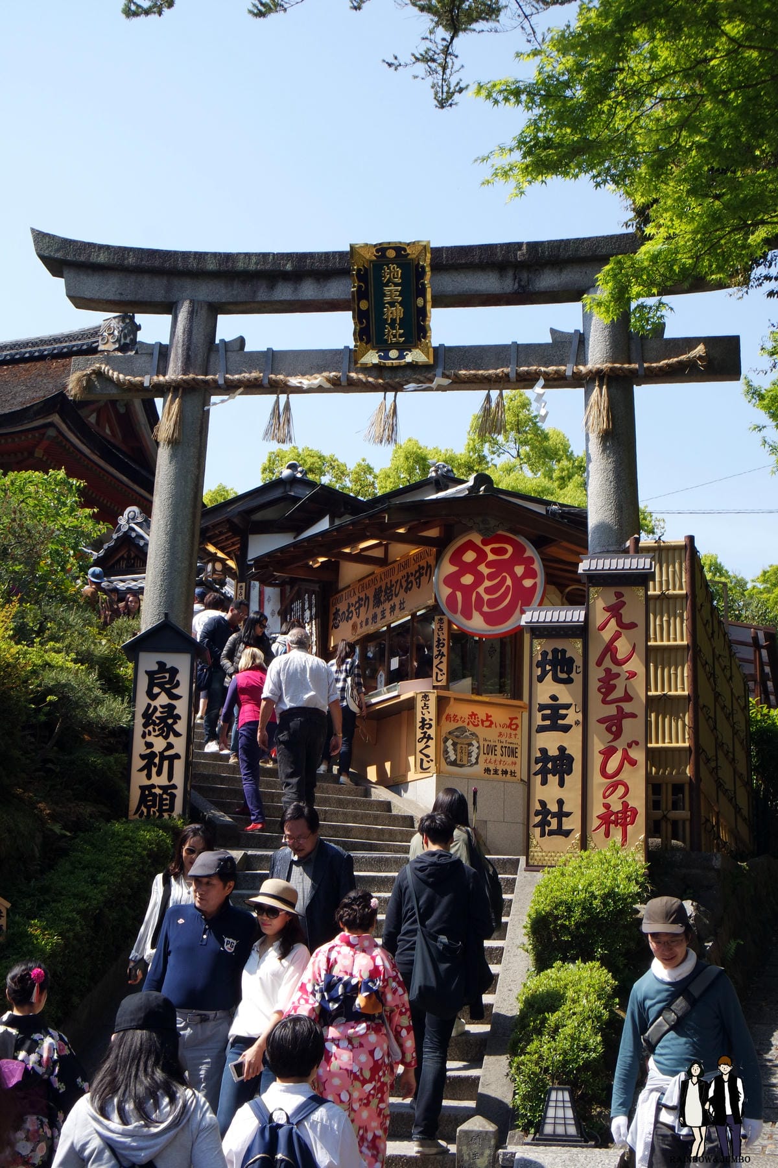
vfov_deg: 43.6
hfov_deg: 29.9
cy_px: 584
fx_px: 1459
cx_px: 389
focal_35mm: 45
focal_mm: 17
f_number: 7.1
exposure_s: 1/200
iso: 160
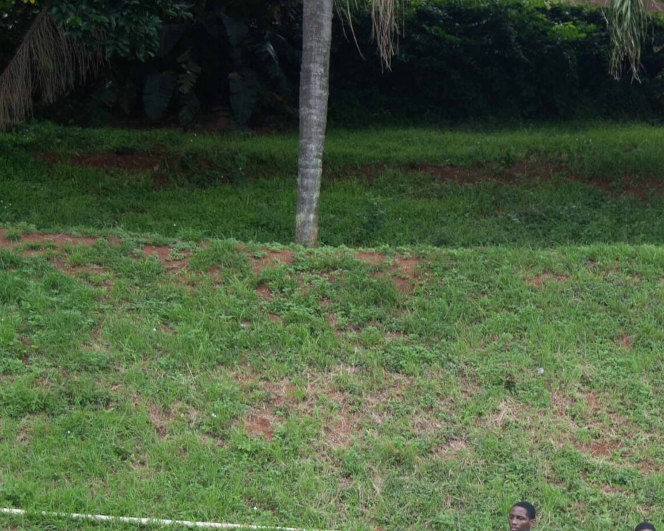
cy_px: 467
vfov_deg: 15.7
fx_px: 1907
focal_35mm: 97
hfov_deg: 19.3
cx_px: 638
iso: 200
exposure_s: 1/125
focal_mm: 31
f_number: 5.6
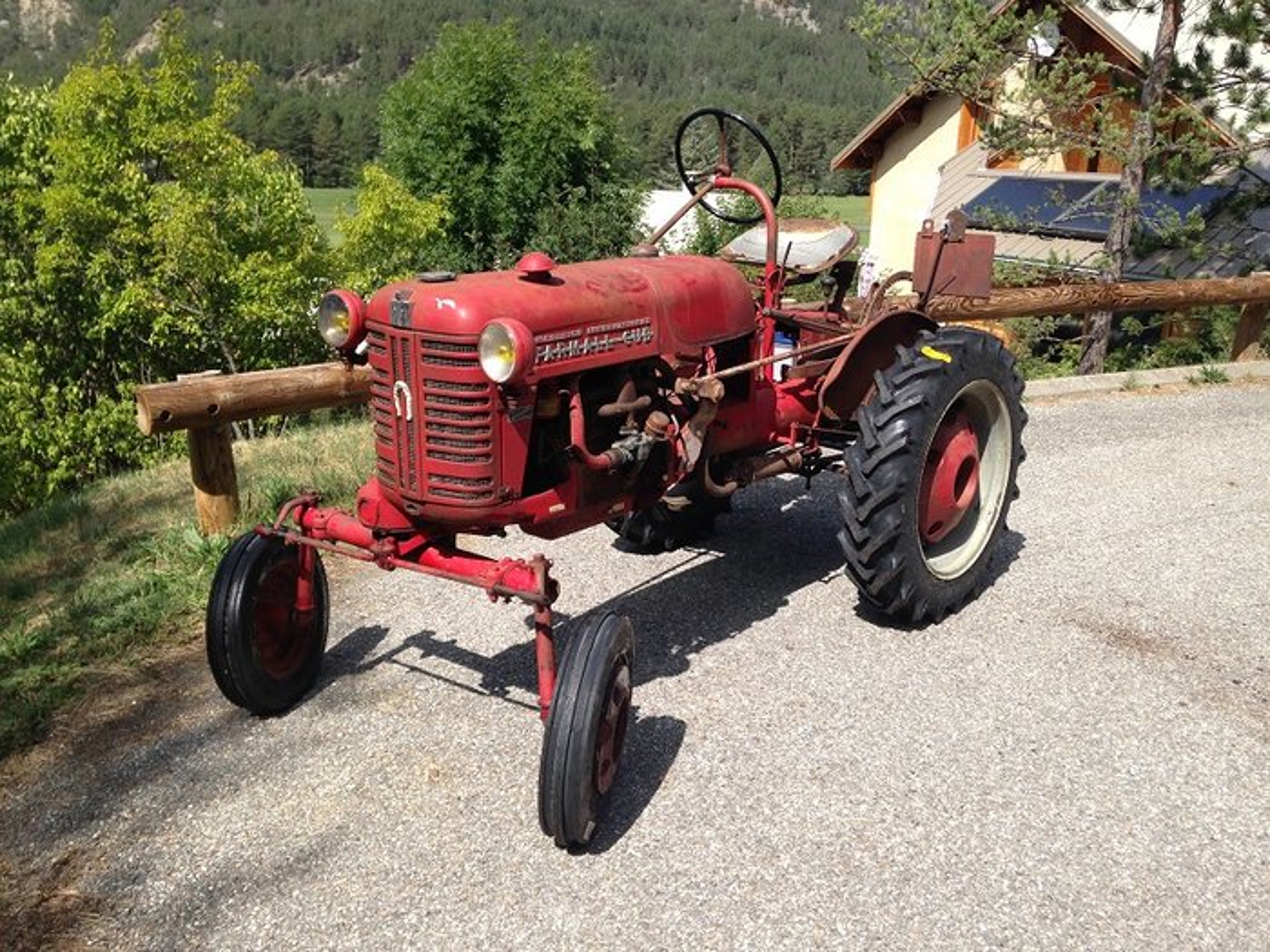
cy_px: 476
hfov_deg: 55.4
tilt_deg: -16.3
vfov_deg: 42.9
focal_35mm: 33
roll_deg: -0.1
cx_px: 635
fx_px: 1211
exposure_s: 1/889
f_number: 2.4
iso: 50
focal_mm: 4.12
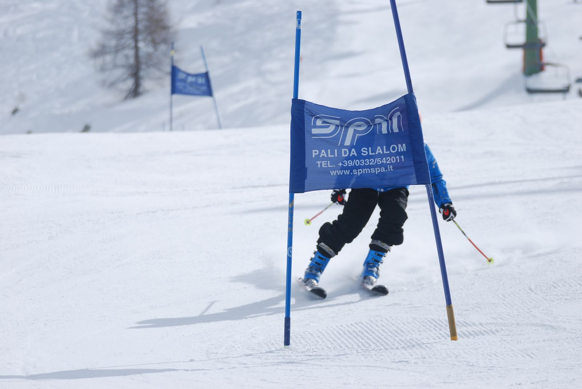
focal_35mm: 248
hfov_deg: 8.3
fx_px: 4006
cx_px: 291
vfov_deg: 5.6
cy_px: 194
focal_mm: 165
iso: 100
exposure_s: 1/1250
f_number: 5.3
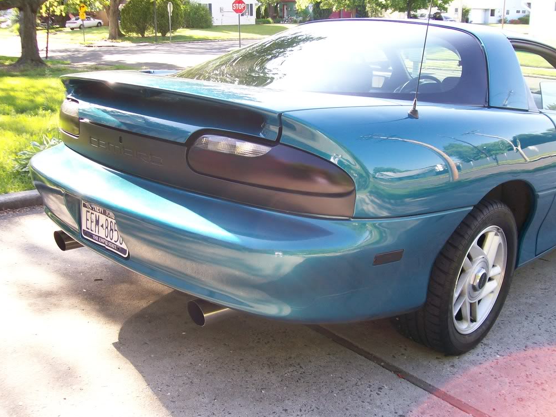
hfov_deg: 50.1
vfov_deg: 38.7
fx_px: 594
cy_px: 213
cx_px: 275
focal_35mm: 37
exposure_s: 1/130
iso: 80
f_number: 2.7
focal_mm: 6
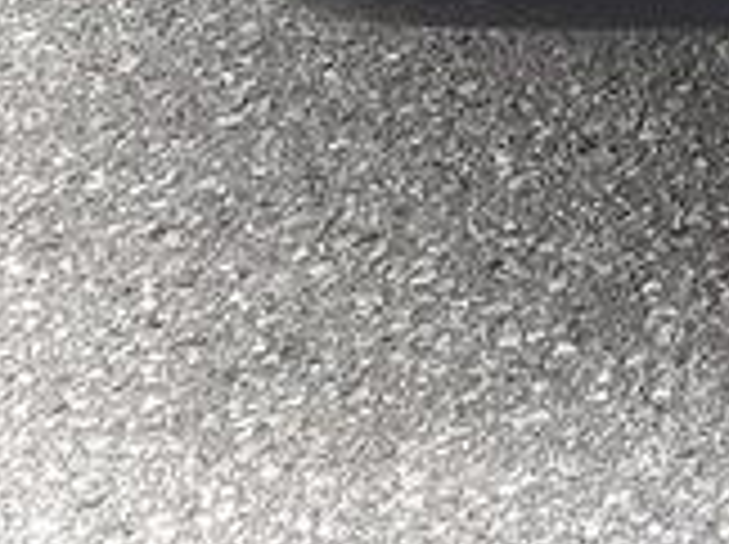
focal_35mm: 245
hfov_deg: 7.2
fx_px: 5152
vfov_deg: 5.7
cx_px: 2223
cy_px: -1075
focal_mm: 3.7
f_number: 1.9
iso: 40
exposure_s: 1/120
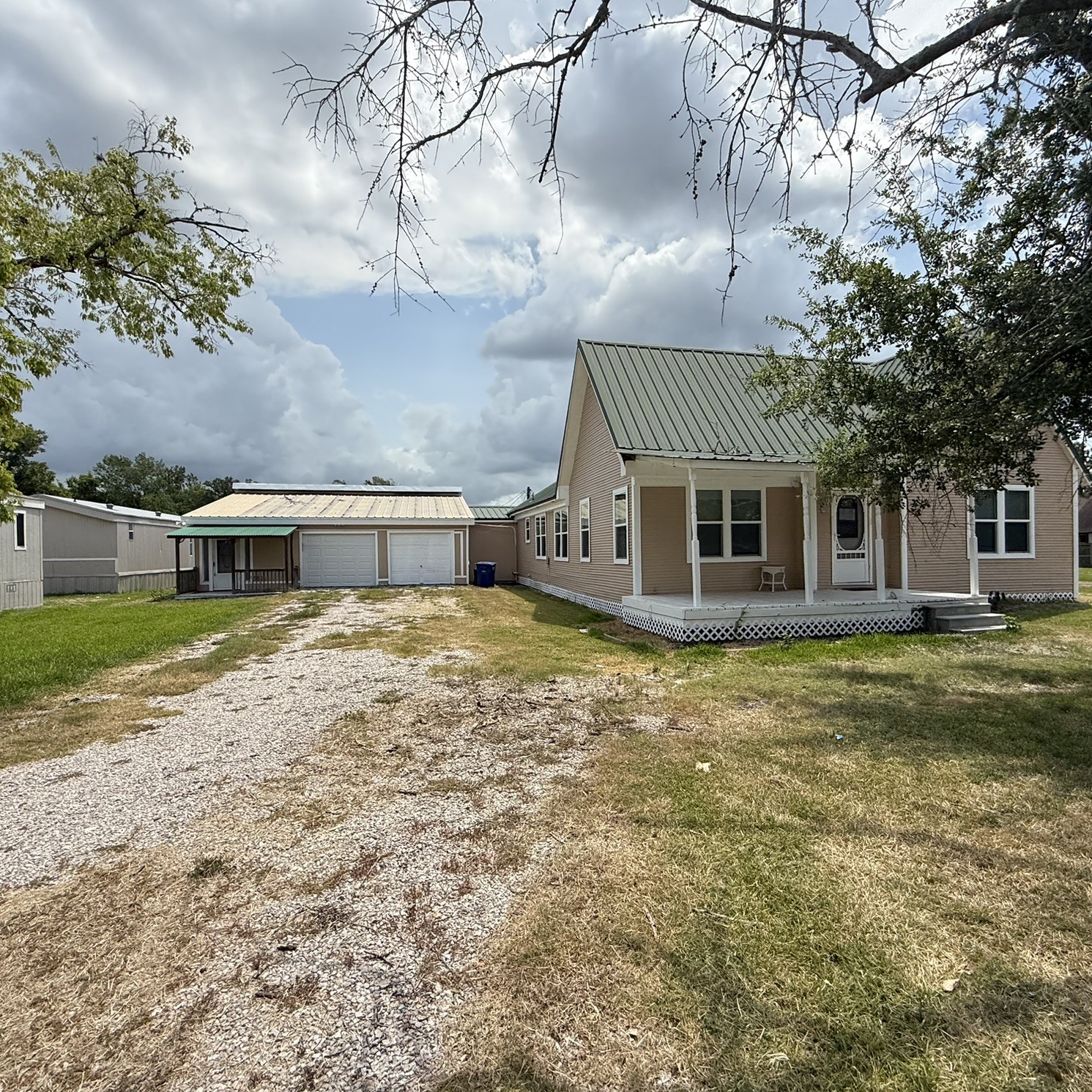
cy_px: 554
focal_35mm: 17
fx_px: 607
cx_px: 576
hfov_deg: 83.9
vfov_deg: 84.0
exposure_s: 1/1848
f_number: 2.2
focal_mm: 2.22
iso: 50
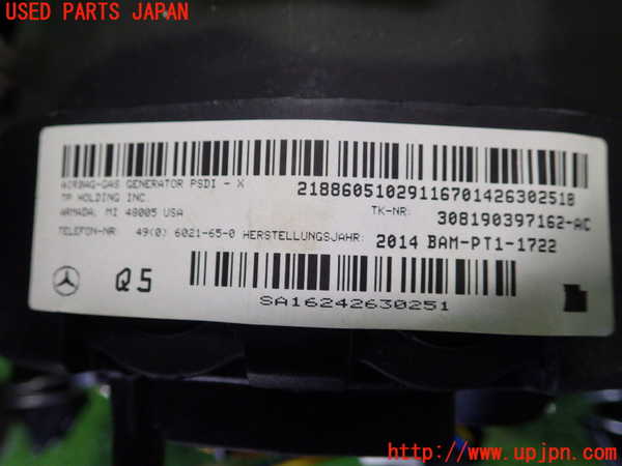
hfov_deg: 58.4
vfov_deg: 45.4
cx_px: 311
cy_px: 233
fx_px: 557
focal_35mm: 31
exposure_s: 1/45
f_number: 2.3
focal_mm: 5.5
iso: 500
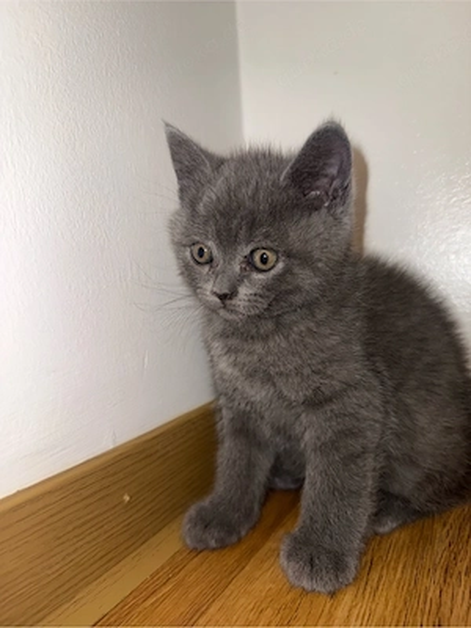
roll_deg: +2.9
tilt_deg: -1.4
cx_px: 236
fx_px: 435
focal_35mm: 24
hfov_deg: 56.8
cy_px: 314
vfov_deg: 71.6
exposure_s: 1/28
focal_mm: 6.76
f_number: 1.78
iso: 64
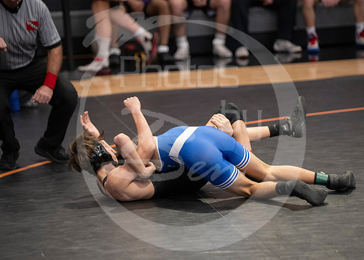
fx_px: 2243
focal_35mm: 217
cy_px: 163
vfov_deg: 6.6
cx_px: 200
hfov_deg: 9.3
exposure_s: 1/1000
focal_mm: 165
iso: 3200
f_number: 2.8
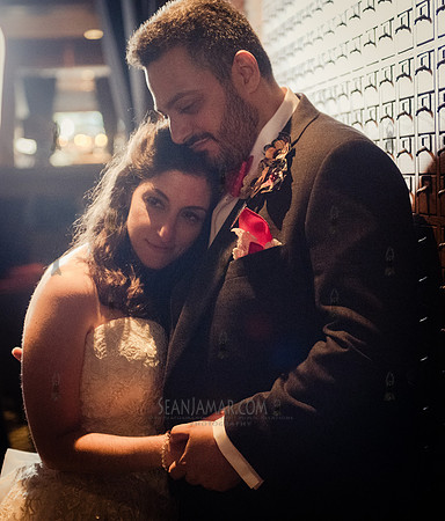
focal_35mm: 87
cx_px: 173
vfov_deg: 21.4
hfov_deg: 18.3
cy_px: 260
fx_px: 1382
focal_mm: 62
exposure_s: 1/125
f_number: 2.8
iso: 4000
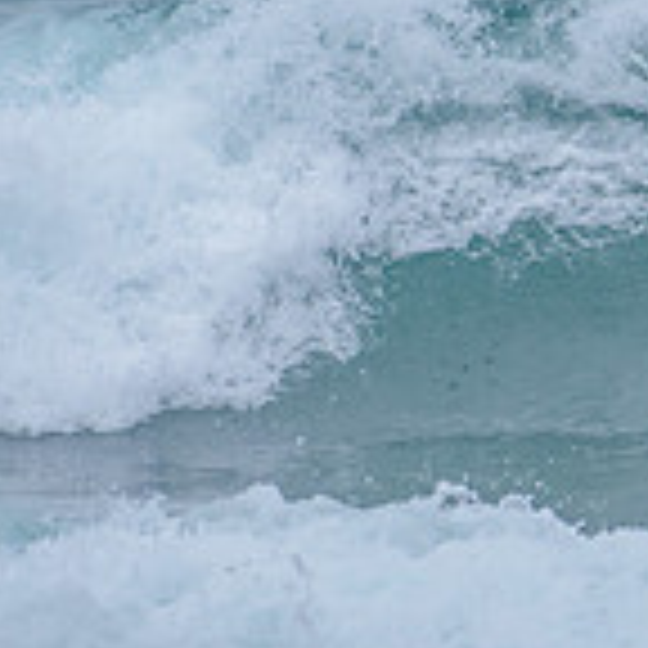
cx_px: 1196
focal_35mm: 2096
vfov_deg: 0.8
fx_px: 44391
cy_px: 42
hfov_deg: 0.8
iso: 500
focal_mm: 500
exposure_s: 1/1250
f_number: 5.6
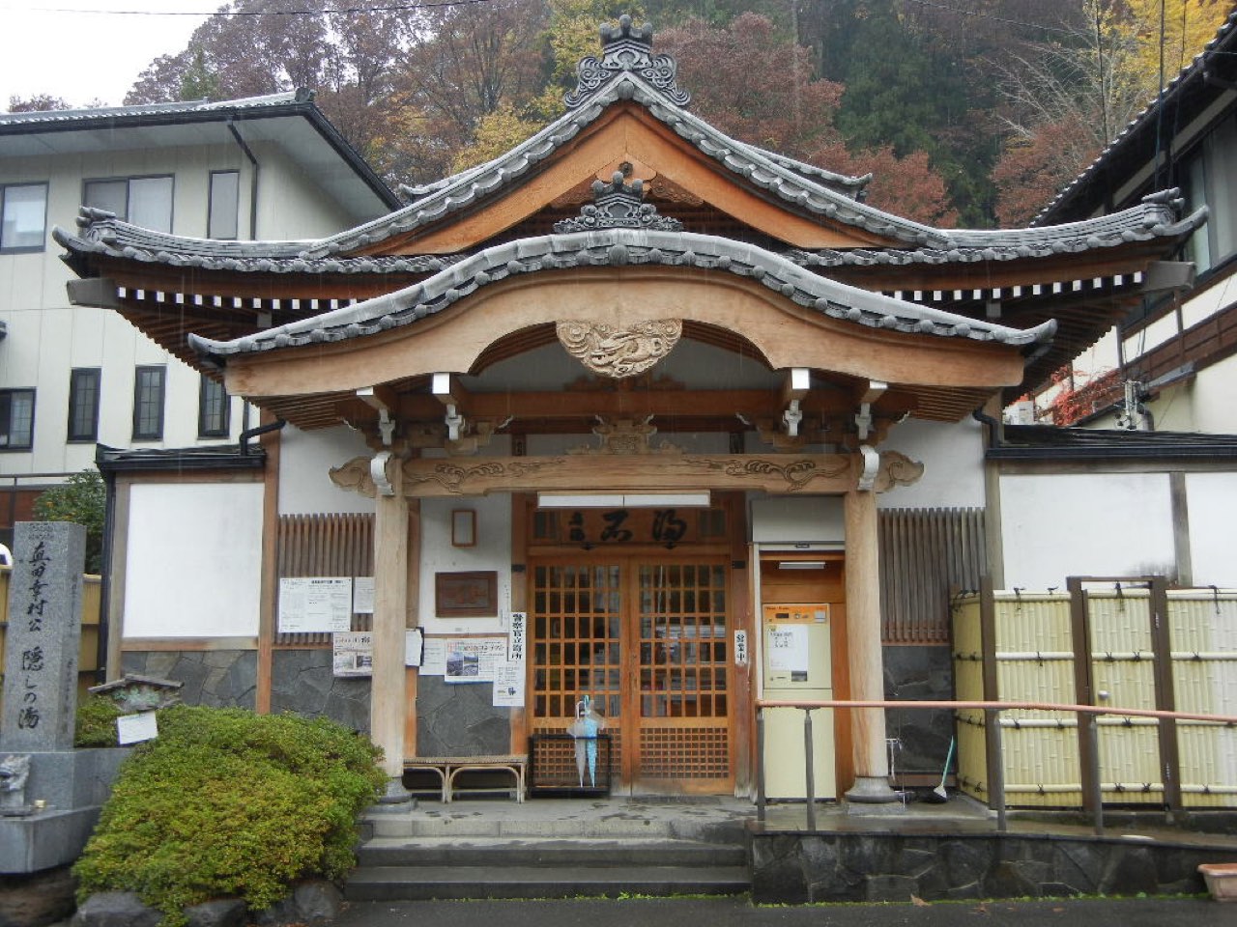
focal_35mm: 34
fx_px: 1215
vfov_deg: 41.8
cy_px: 464
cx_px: 618
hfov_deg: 54.0
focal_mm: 6.2
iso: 160
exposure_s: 1/87
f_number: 3.6
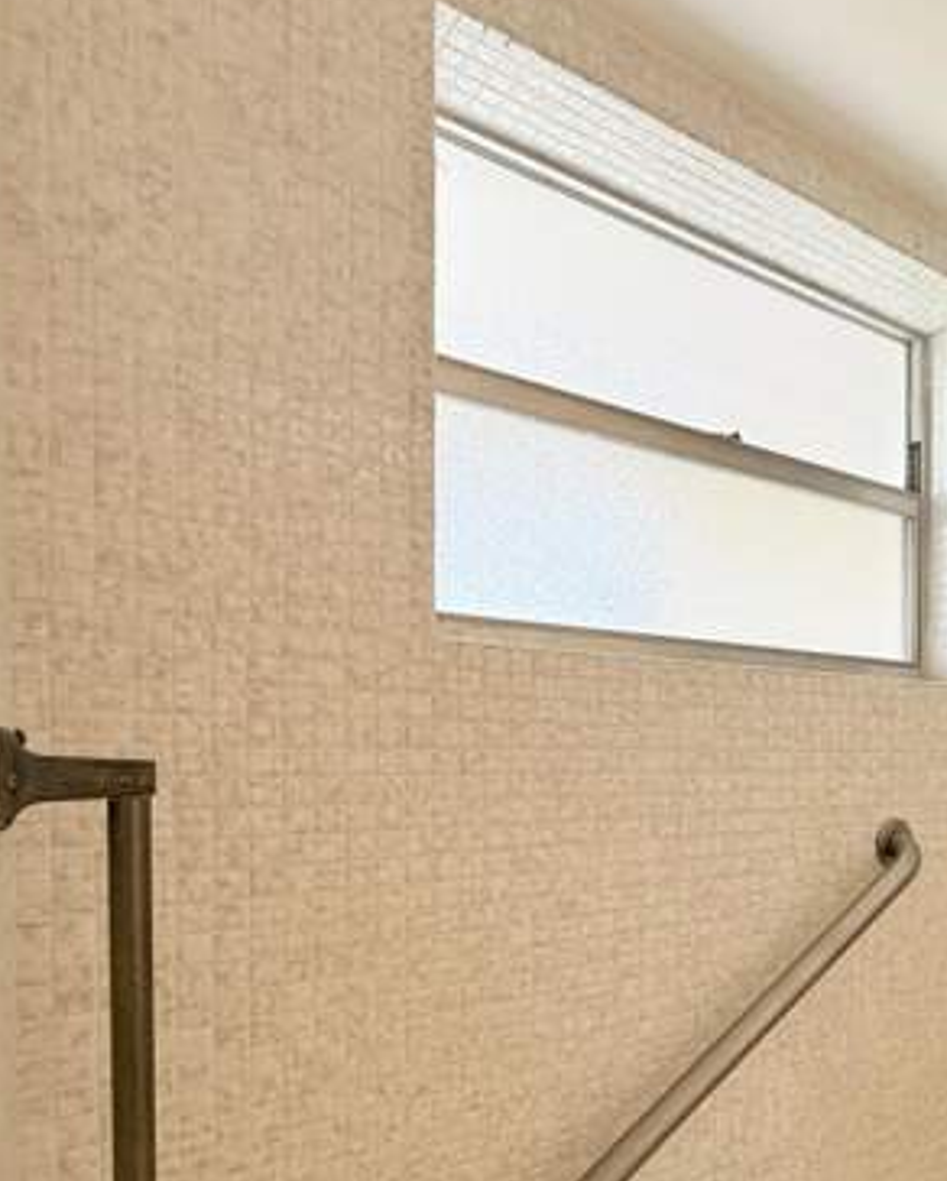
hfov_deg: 55.2
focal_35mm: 24
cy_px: 779
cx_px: 743
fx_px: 839
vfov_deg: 68.4
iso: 125
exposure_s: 1/120
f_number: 2.2
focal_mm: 2.22
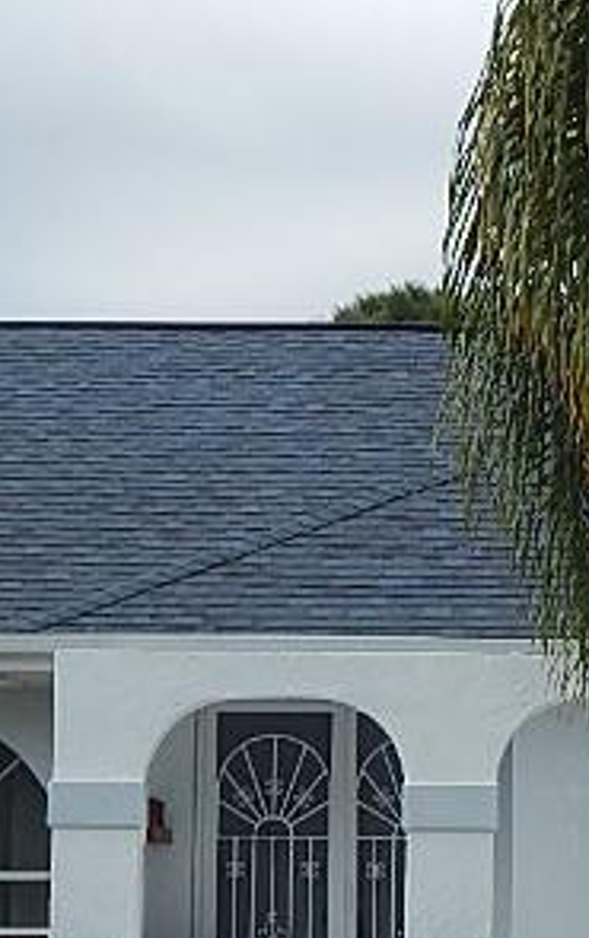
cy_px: 426
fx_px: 4048
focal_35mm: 158
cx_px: 530
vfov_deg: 13.2
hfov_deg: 8.3
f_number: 3.6
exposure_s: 1/1000
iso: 125
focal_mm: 7.7
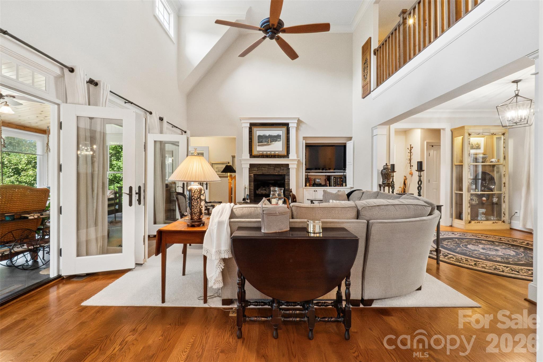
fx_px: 226
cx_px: 272
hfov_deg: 100.4
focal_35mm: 15
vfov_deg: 77.3
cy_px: 181
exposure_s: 1/20
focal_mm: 10
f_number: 16
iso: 6400
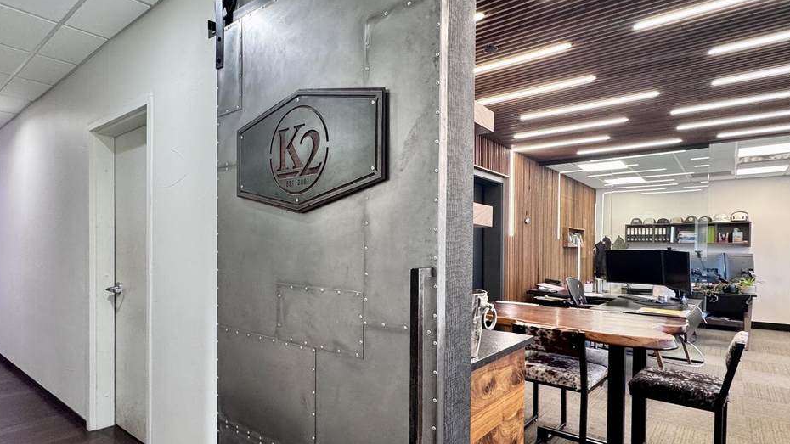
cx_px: 354
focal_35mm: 21
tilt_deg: -1.0
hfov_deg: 83.6
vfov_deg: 53.4
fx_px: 440
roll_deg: -0.9
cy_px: 255
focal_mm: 2.22
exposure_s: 1/60
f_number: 2.2
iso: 200
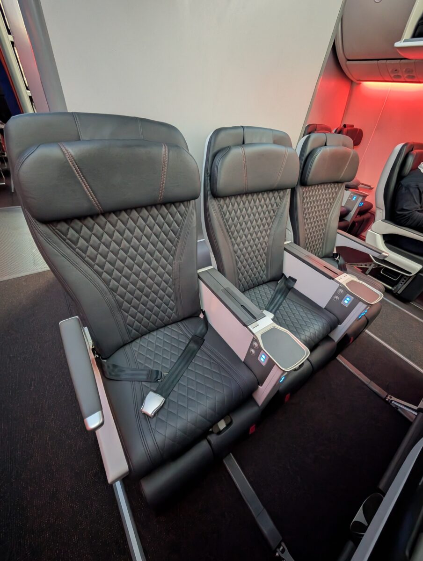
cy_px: 280
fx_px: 195
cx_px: 212
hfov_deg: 94.7
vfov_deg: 110.4
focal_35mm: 12
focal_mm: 2.02
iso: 1750
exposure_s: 1/23.8
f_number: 1.7
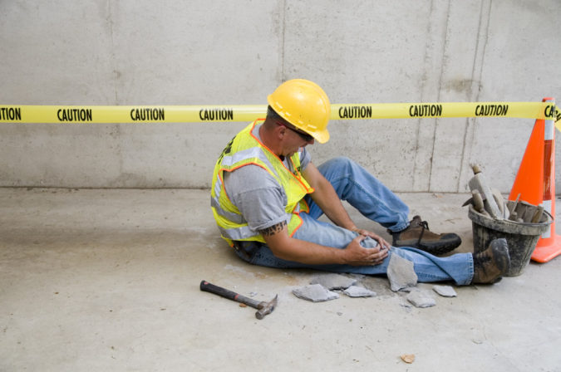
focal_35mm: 33
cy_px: 186
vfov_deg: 39.9
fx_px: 514
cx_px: 280
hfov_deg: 57.3
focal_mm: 22
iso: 100
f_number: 4
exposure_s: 1/60
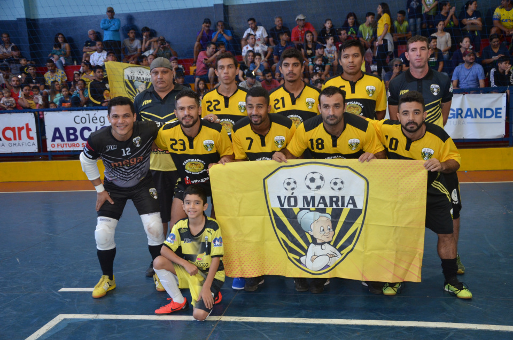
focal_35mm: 39
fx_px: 555
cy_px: 170
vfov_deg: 34.1
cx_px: 256
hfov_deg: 49.6
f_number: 4
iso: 800
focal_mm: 26
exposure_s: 1/60
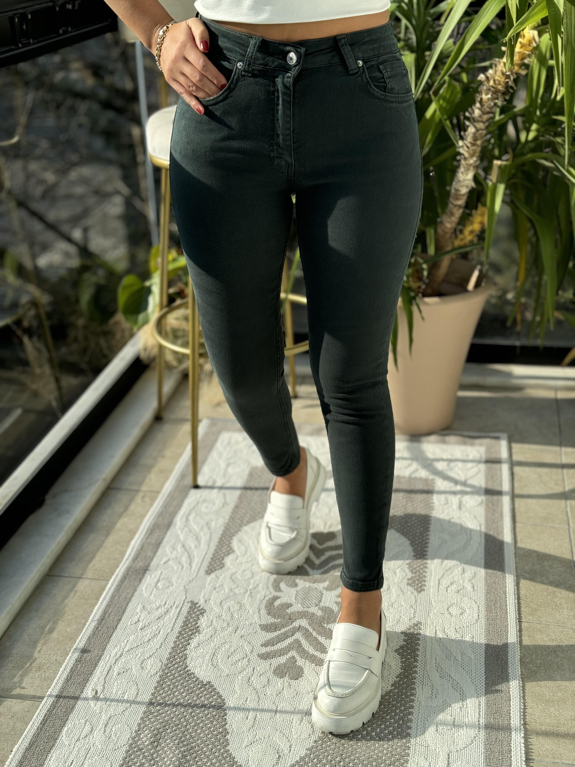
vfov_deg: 39.7
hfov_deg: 30.3
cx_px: 288
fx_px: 1063
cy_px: 384
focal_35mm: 48
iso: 64
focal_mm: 6.76
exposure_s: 1/1215
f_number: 1.78
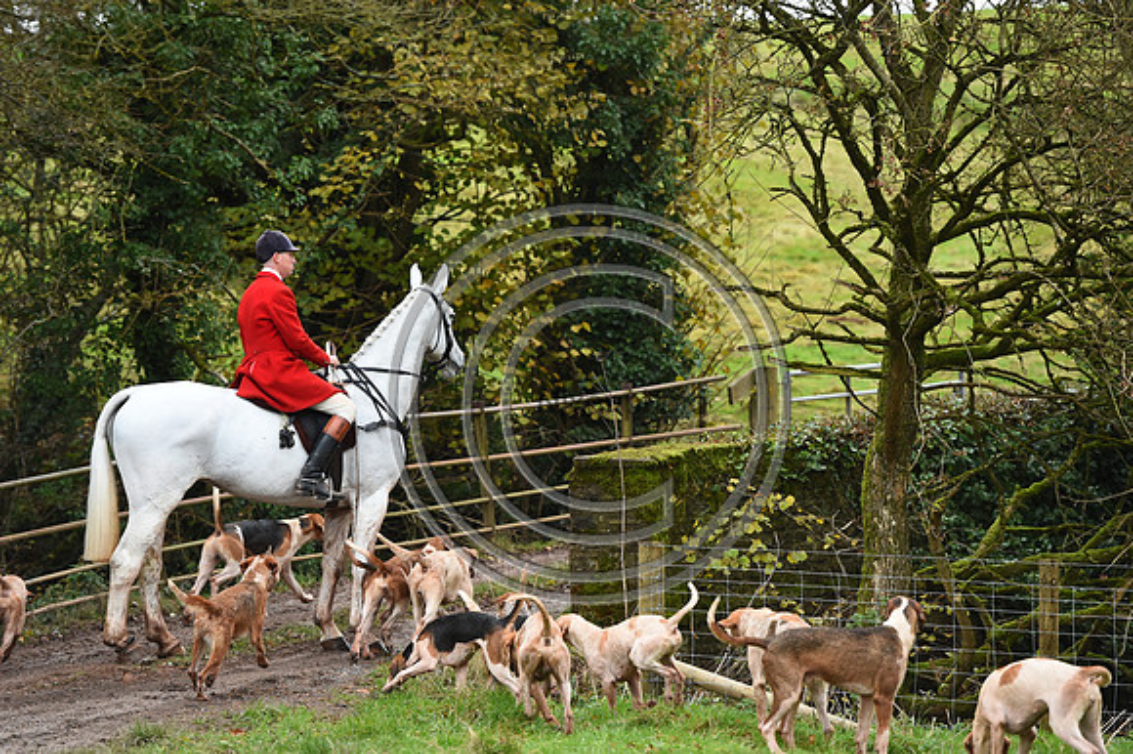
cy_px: 377
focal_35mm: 165
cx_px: 566
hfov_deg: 12.5
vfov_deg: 8.3
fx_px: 5190
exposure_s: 1/1000
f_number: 3.5
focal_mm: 165
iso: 2800
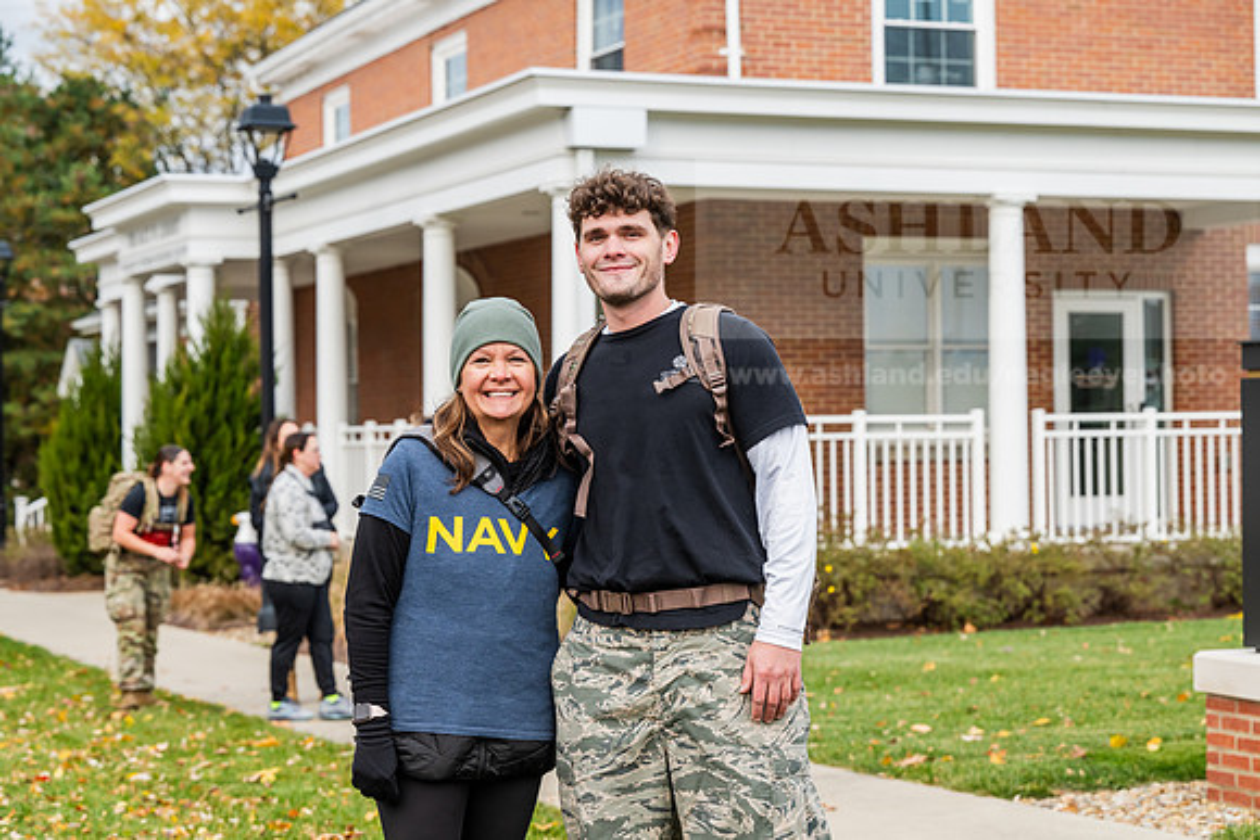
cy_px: 420
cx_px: 630
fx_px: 2696
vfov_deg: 17.7
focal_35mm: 77
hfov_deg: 26.3
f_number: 4.5
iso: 500
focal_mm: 77
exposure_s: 1/640
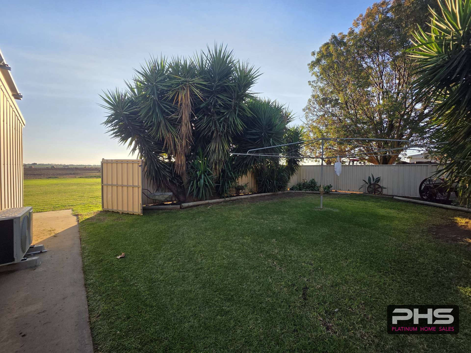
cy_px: 176
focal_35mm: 13
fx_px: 177
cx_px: 236
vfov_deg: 89.9
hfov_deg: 106.2
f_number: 1.9
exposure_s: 1/832
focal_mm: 2.2
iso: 40
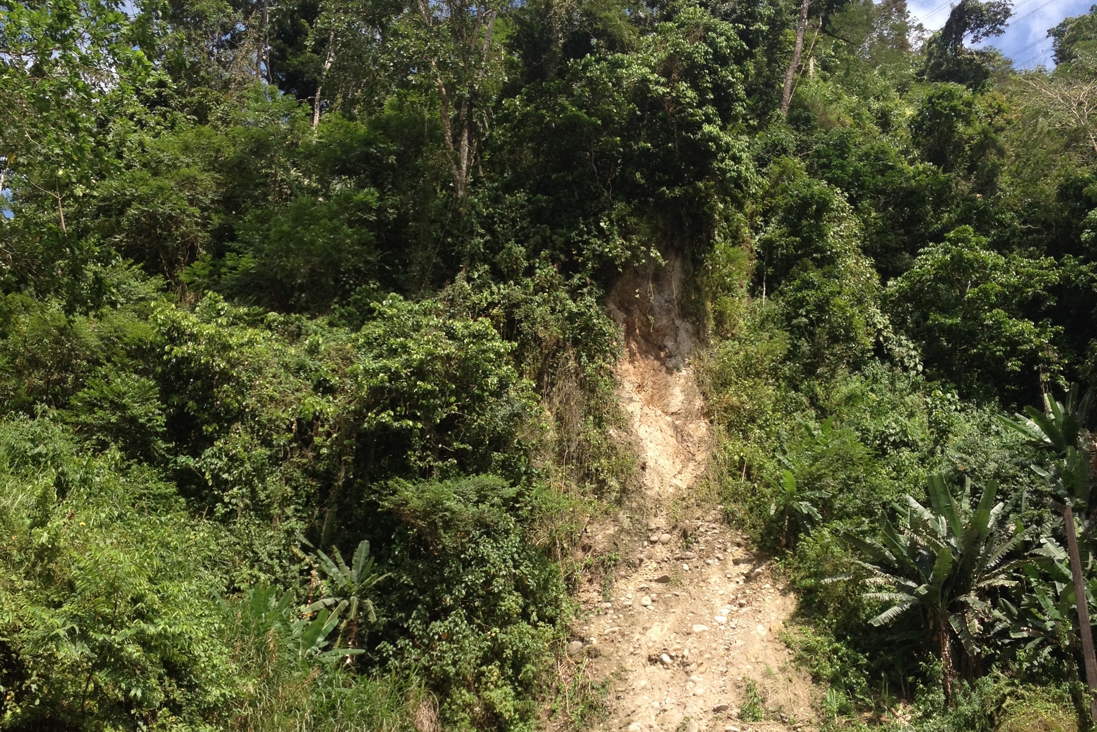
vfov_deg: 27.4
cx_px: 544
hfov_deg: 40.3
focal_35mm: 49
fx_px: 1493
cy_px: 469
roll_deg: -0.1
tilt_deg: +24.0
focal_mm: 4.28
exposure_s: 1/920
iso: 50
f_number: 2.4
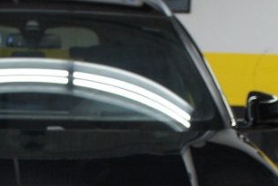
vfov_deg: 13.2
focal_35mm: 99
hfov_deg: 20.2
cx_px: 25
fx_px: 765
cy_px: 262
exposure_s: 1/100
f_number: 4
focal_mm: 20
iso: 800
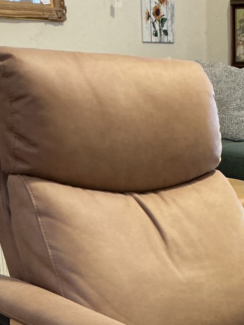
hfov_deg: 19.0
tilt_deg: -27.4
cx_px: 232
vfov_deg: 23.1
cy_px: 408
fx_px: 714
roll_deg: -0.7
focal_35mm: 76
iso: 200
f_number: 1.8
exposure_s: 1/40
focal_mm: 3
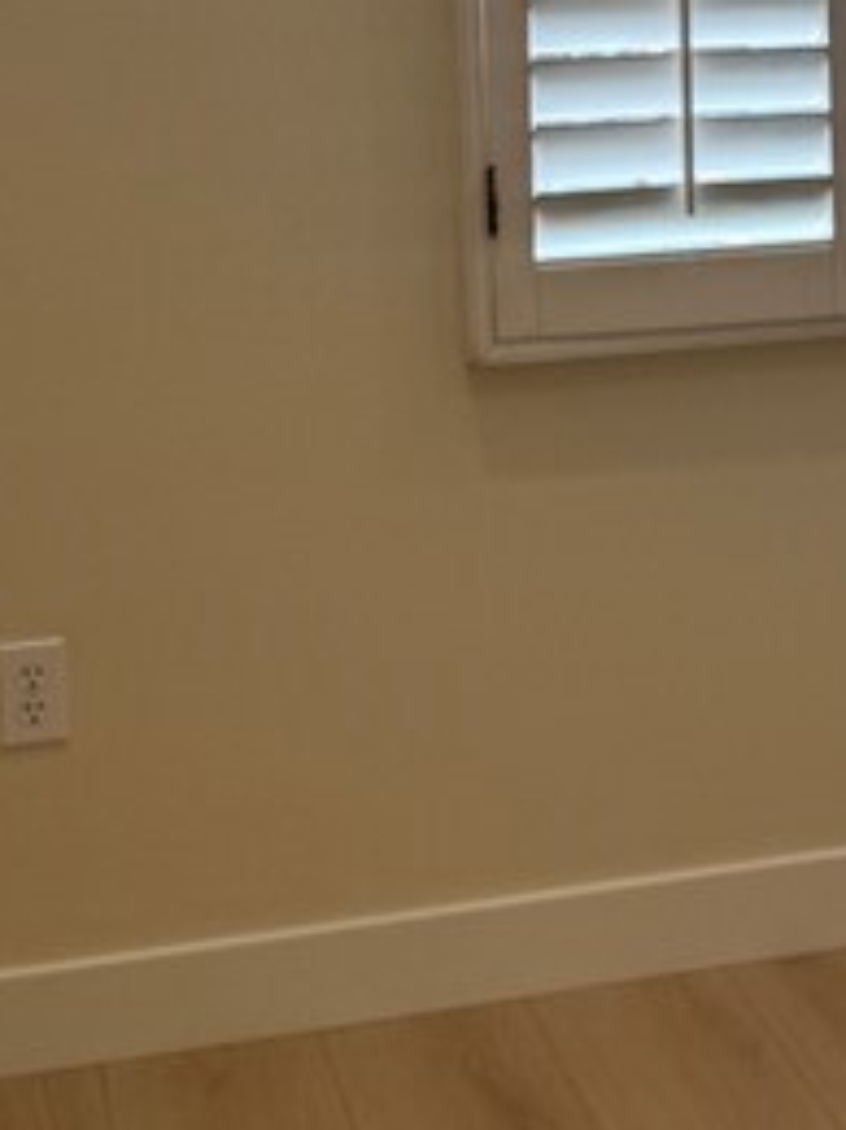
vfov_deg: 20.1
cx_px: 1042
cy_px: 31
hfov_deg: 15.0
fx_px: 3098
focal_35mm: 95
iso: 80
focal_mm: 6.76
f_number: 1.78
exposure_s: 1/477
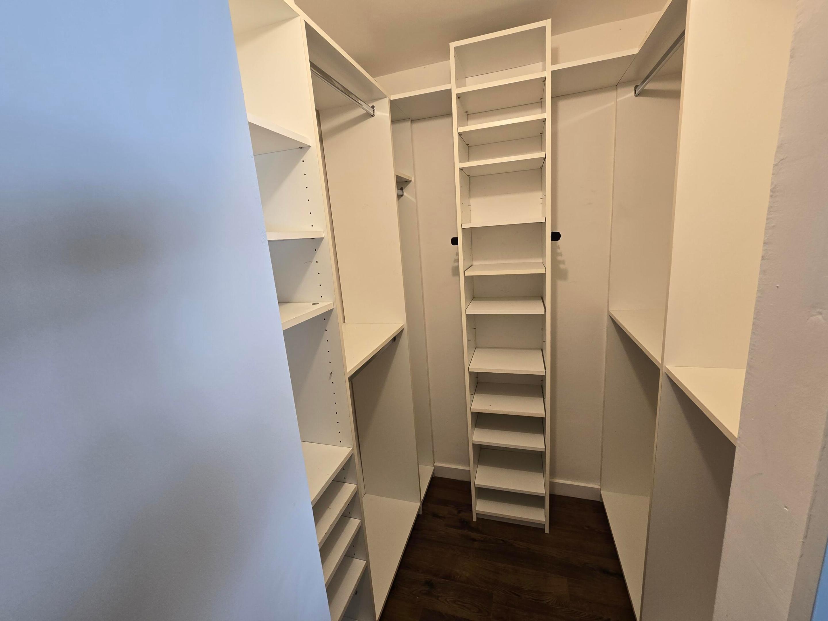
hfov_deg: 106.2
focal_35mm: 13
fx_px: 311
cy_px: 310
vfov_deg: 89.9
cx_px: 414
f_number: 2.2
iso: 64
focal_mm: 2.2
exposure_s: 1/60
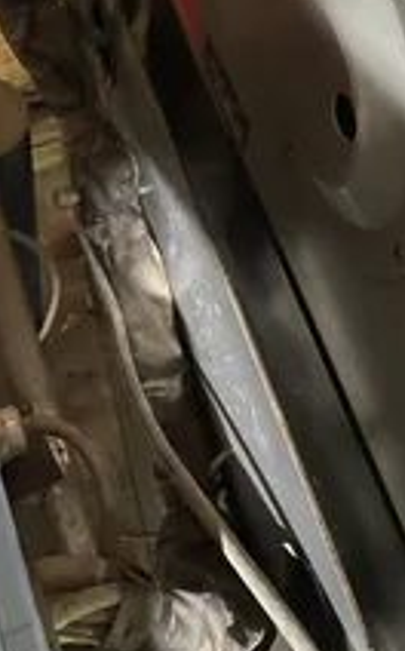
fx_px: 921
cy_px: 206
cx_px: 209
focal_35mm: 52
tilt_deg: -56.7
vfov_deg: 38.4
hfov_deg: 24.8
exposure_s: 1/20
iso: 1000
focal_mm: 4.2
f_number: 1.6
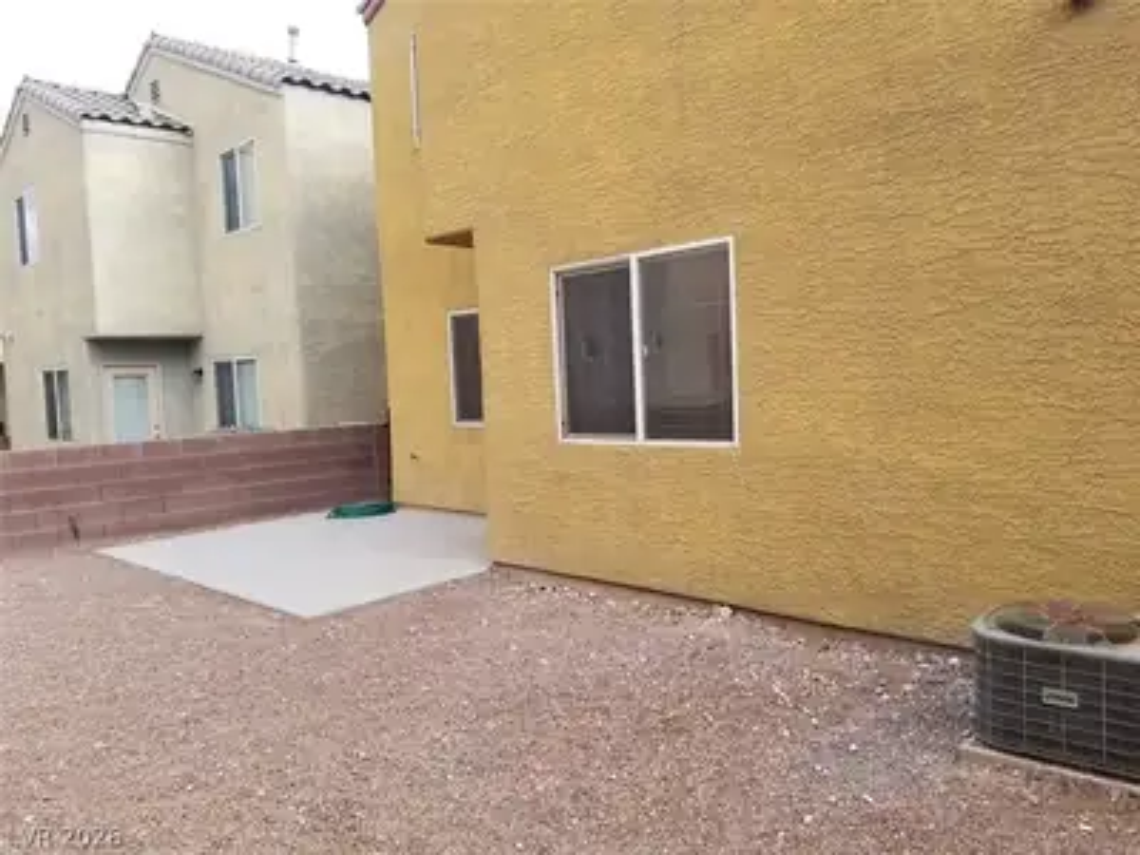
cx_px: 570
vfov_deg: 53.1
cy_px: 428
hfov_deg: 67.3
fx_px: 856
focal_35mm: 26
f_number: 1.7
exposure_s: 1/564
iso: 50
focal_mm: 4.3
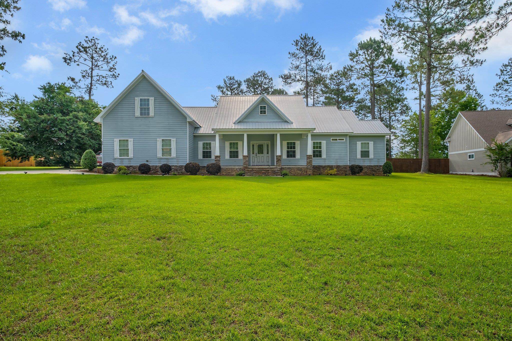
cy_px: 170
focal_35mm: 19
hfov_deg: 86.9
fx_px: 270
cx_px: 256
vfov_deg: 64.5
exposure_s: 1/850
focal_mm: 12.6
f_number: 8
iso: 250
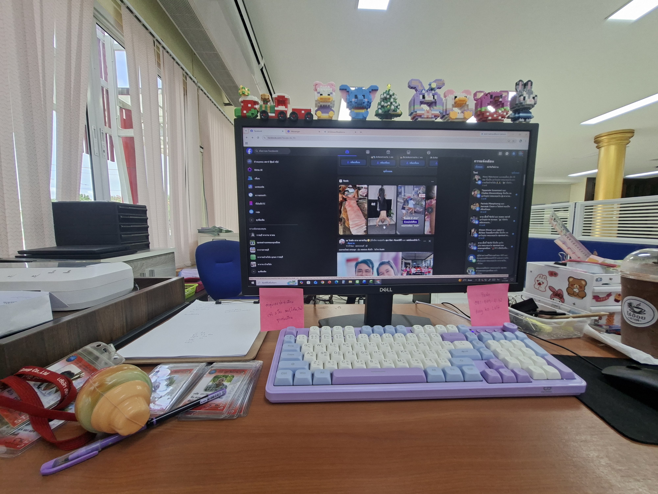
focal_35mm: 13
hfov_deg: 106.2
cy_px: 247
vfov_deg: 89.9
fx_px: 247
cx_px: 329
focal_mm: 1.74
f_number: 2.2
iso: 64
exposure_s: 1/50
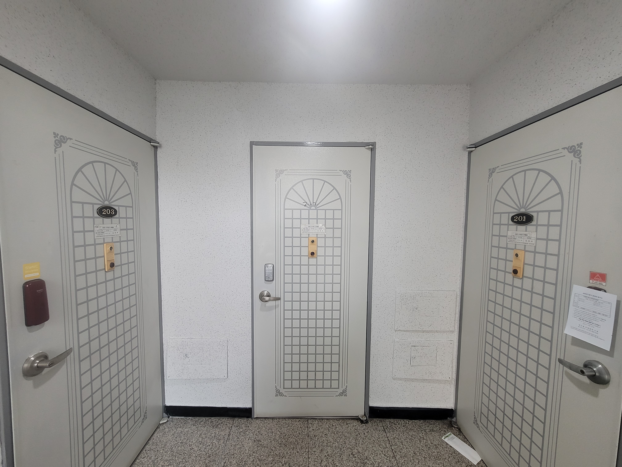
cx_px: 311
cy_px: 234
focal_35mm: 13
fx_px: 234
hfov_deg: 106.2
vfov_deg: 89.9
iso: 200
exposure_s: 1/60
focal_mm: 2.2
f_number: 2.2
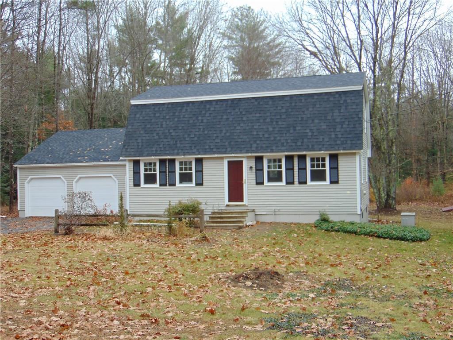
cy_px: 170
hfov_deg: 44.8
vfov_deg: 34.3
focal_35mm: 42
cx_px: 226
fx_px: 550
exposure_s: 1/30
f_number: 3.3
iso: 80
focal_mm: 7.6
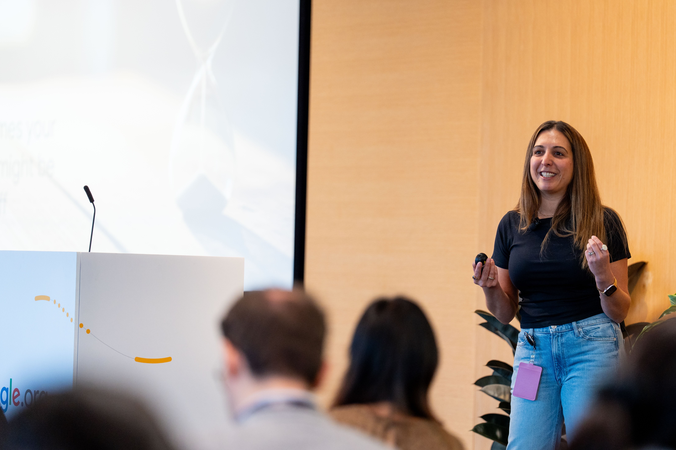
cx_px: 362
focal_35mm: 172
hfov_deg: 11.9
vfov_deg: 8.0
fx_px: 3230
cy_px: 232
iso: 1250
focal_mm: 158
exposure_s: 1/200
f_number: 2.8
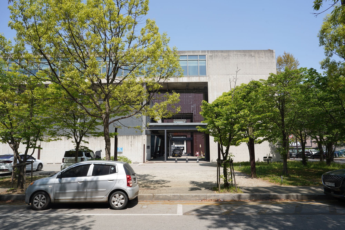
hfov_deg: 73.7
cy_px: 115
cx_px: 172
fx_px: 230
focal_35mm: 24
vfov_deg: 53.1
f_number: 13
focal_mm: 24
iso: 100
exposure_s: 1/100
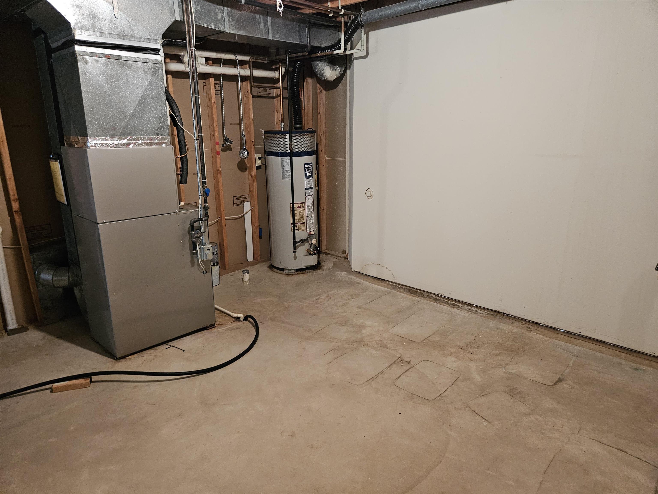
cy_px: 247
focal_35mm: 23
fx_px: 437
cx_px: 329
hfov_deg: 73.9
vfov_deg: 58.9
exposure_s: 1/40
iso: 500
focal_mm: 5.4
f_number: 1.8
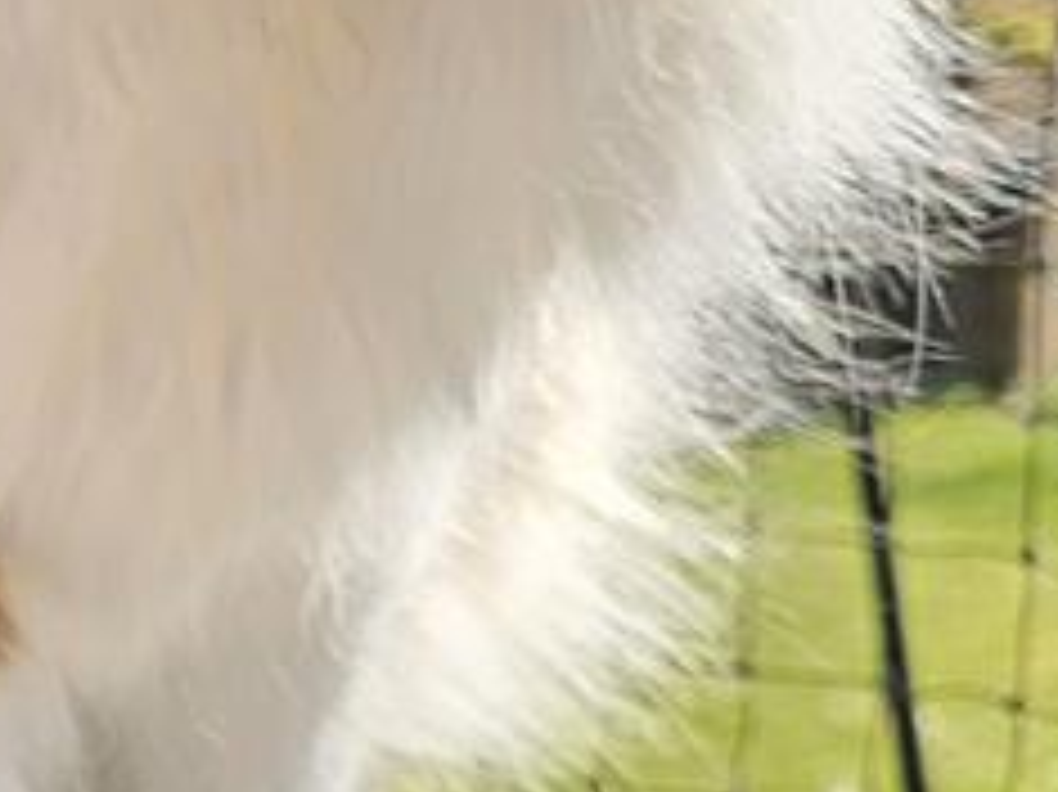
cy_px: 288
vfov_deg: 10.5
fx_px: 4307
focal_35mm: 141
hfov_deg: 11.9
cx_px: -1288
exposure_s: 1/144
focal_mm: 6.3
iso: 10
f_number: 1.7
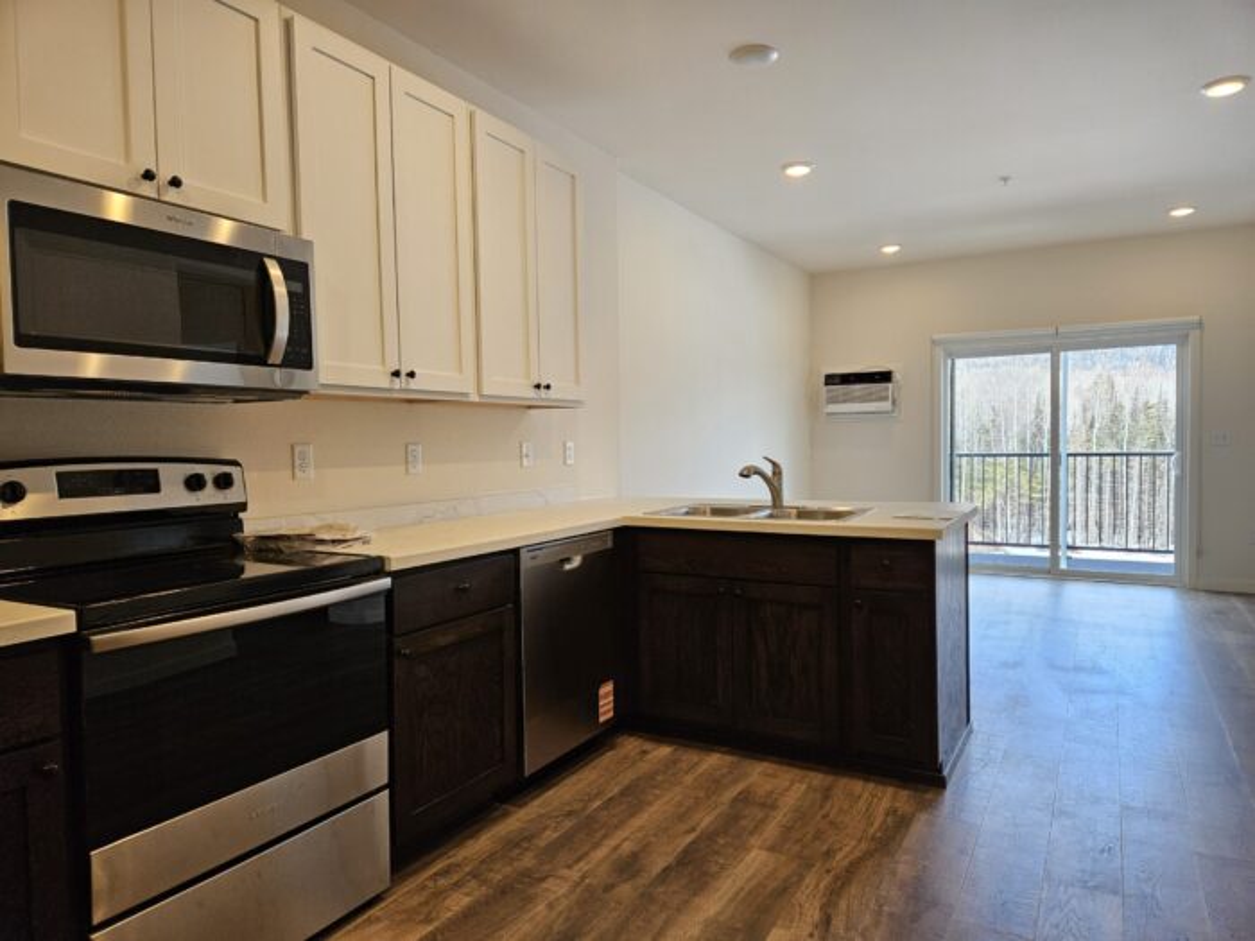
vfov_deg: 58.9
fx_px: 834
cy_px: 470
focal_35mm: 23
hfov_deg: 73.9
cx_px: 628
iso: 100
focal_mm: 5.4
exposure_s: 1/120
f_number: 1.8
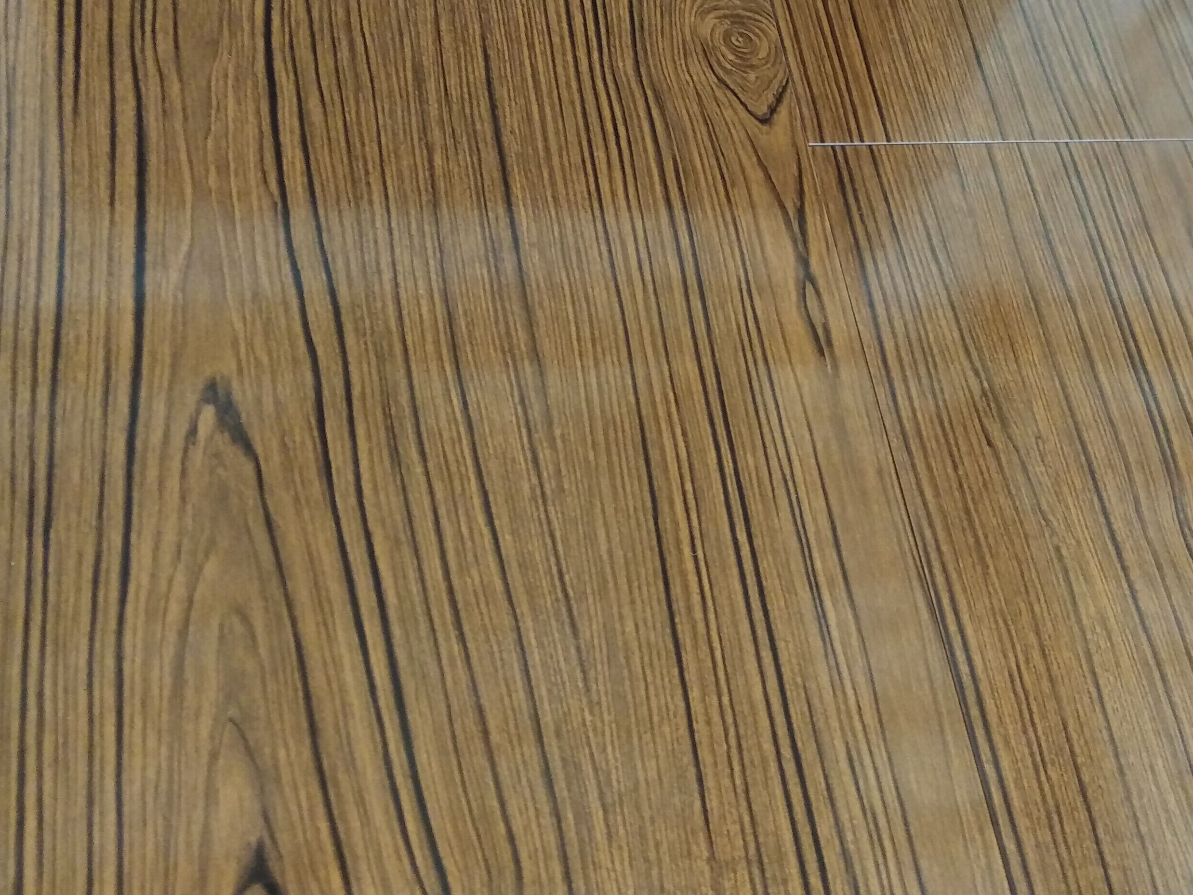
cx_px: 823
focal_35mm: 42
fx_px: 1447
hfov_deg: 44.0
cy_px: 359
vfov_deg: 34.2
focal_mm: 3.46
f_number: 2.2
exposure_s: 1/20
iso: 351
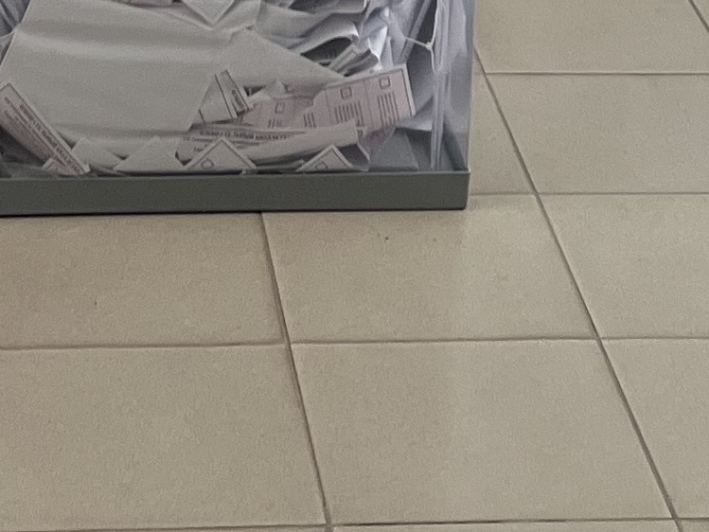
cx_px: 243
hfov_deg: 14.1
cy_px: -886
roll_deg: +0.3
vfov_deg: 9.1
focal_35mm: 140
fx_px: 2868
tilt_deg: -6.7
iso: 100
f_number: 1.6
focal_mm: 5.1
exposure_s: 1/100
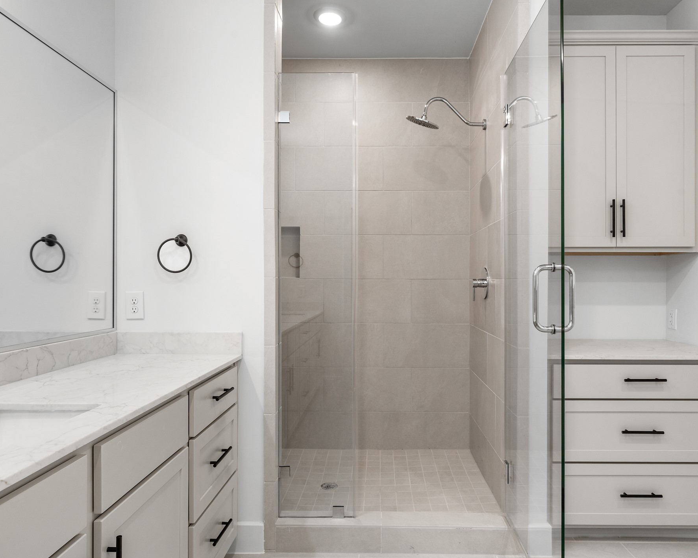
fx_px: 475
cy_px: 281
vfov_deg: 60.9
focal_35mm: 23
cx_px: 374
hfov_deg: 72.5
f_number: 9
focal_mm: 20
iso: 200
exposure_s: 1/5
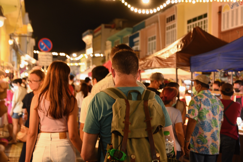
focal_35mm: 48
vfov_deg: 28.1
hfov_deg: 41.1
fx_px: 324
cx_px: 122
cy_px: 81
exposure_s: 1/25
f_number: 4
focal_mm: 48
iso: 800
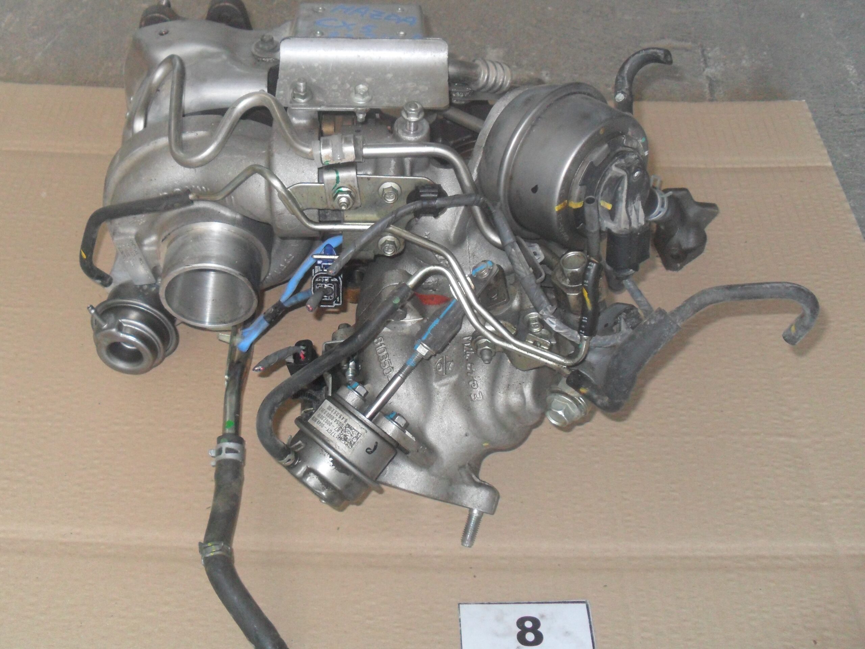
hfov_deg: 52.6
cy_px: 324
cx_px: 432
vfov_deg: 40.7
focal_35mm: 35
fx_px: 875
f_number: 3
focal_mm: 6.3
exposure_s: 1/45
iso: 200
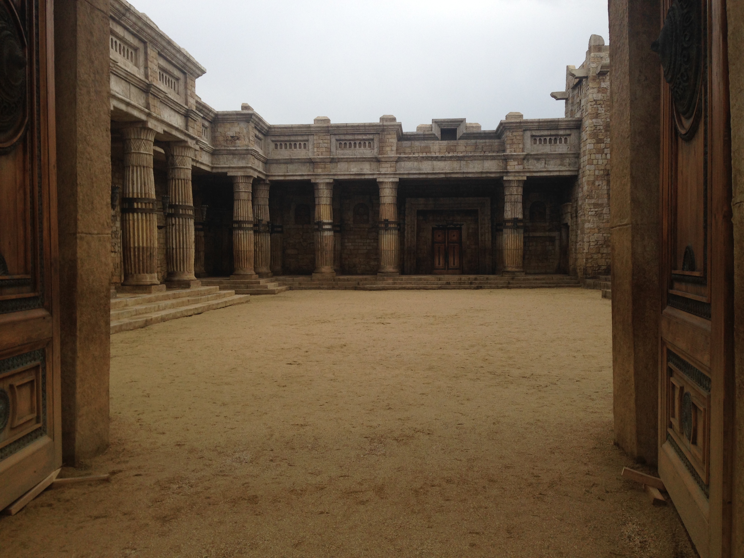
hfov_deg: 55.4
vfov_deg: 42.9
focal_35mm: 33
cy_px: 279
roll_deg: +0.5
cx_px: 372
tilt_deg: -1.7
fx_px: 709
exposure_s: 1/1178
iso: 50
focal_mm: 4.12
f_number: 2.4
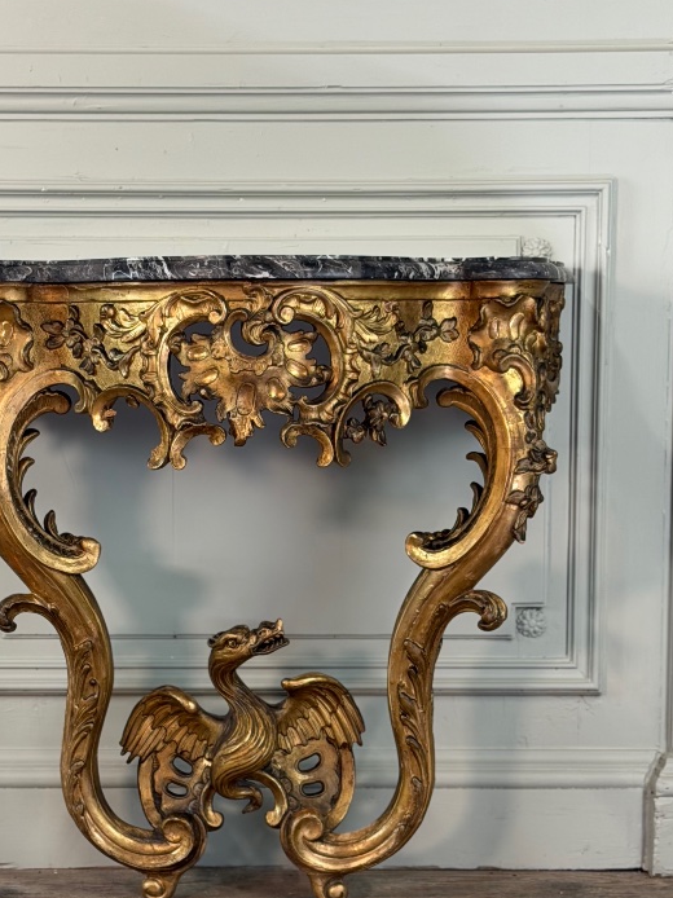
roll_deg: +0.2
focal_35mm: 83
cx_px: 269
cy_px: 597
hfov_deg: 17.8
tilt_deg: -7.7
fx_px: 2153
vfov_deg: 23.5
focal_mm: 6.76
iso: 125
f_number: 1.78
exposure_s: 1/50
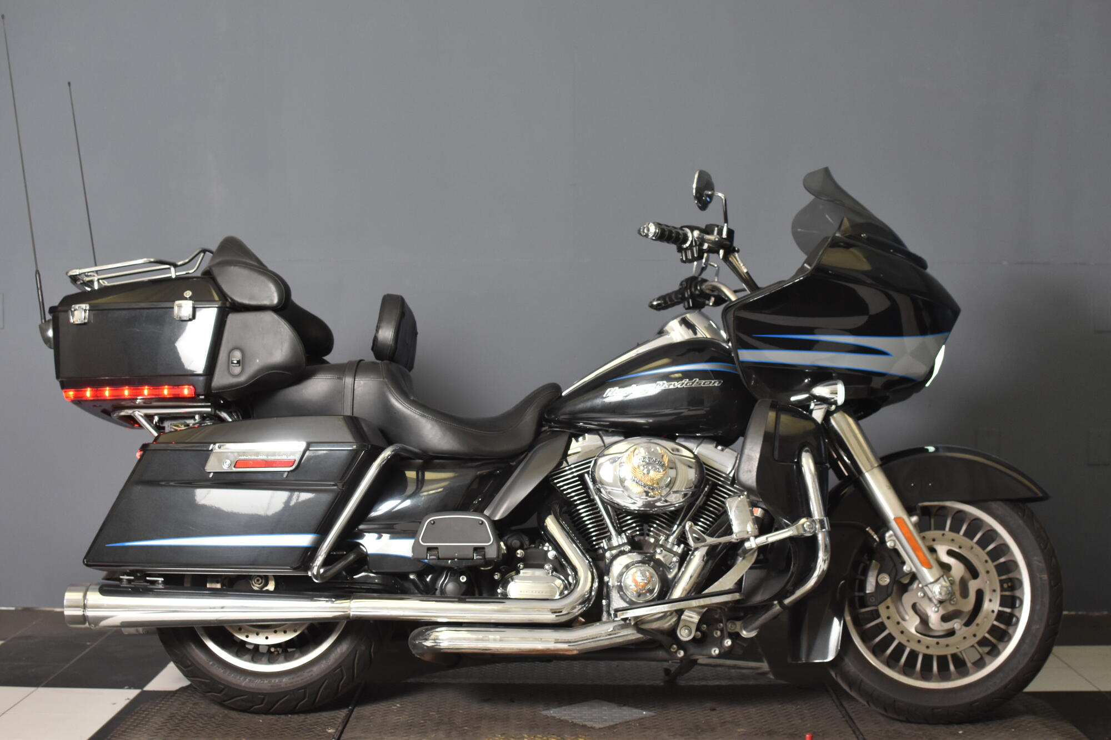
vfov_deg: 25.7
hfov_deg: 37.9
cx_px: 556
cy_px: 370
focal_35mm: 52
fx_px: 1620
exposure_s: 1/160
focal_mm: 35
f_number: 4.5
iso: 800
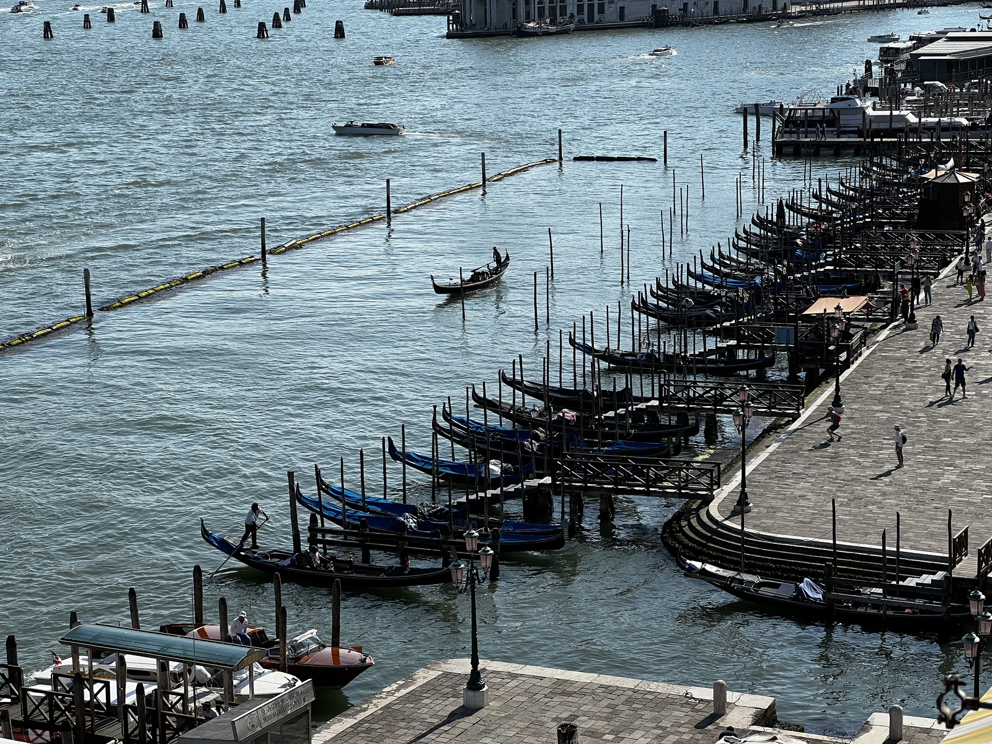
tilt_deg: -10.5
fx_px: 2207
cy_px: 372
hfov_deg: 25.3
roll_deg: +1.4
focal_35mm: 77
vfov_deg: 19.1
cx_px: 496
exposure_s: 1/995
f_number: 2.8
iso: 32
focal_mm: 9
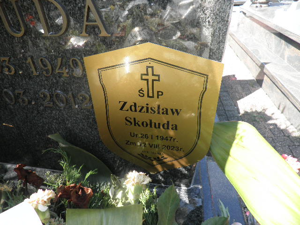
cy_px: 112
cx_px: 150
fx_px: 208
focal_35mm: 24
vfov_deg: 56.8
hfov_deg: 71.6
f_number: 3.3
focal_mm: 4.3
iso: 64
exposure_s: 1/125
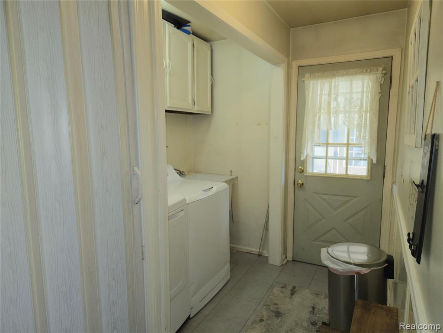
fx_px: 294
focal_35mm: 23
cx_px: 222
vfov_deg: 58.9
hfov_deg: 73.9
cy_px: 166
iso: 100
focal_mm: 5.4
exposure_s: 1/60
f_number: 1.8
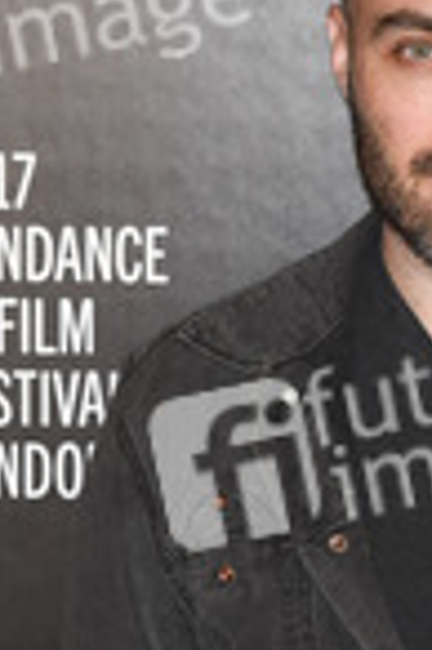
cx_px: 510
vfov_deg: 5.6
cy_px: 668
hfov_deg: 3.7
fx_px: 6675
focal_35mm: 370
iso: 1600
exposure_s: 1/250
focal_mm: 135
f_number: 4
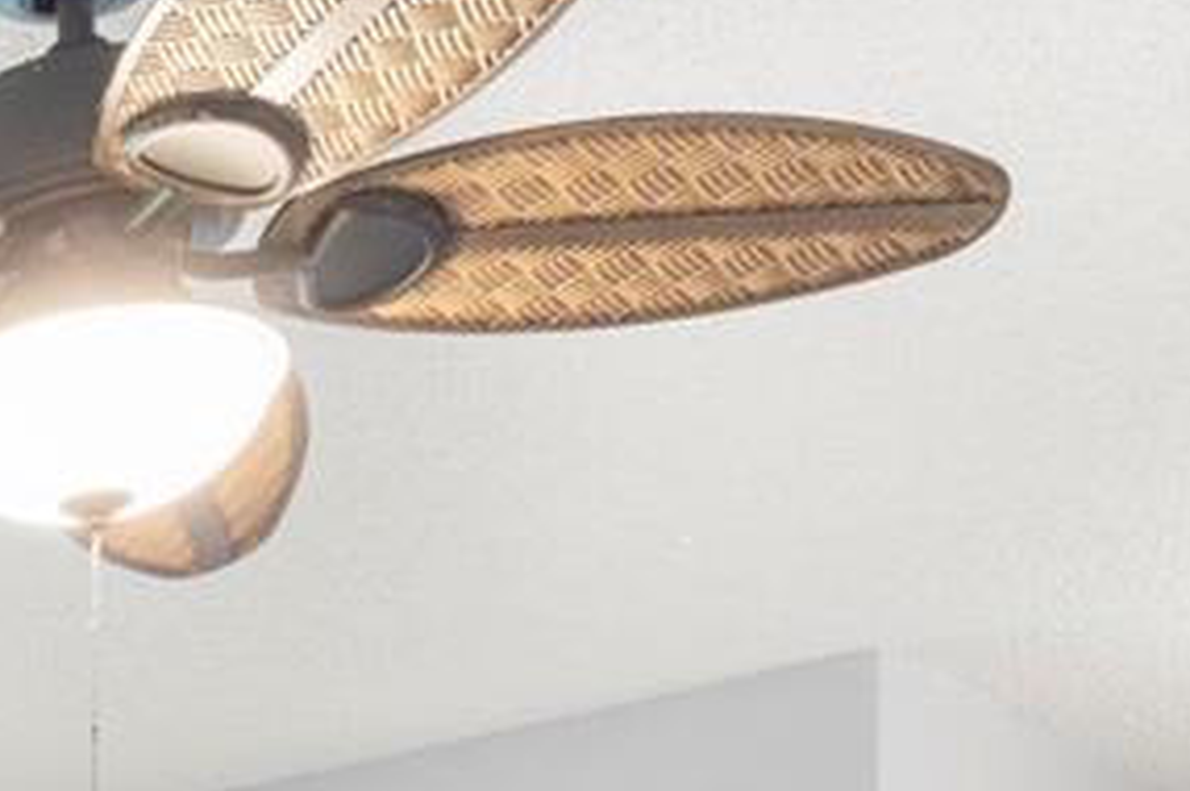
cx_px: -807
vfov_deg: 13.1
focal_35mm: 84
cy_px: 1757
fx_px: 2773
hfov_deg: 19.5
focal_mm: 10
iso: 100
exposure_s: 1/1.67
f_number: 8
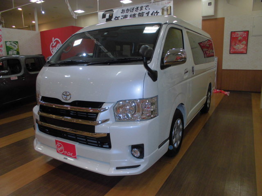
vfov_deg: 53.1
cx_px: 131
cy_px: 98
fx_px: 197
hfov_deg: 67.3
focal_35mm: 26
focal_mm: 4.6
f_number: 3.5
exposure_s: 1/60
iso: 100
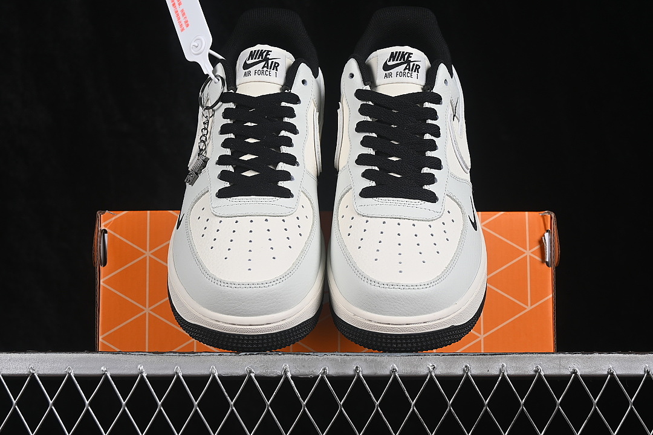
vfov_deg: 18.2
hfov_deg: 27.0
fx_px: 1360
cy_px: 218
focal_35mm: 75
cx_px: 326
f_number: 8
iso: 160
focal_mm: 50
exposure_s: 1/80
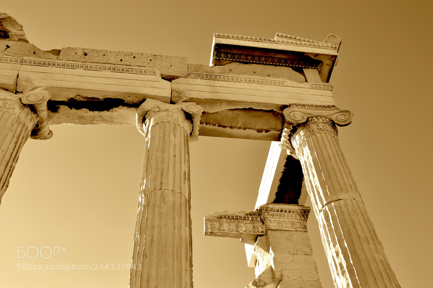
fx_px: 469
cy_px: 144
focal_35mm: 39
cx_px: 216
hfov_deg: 49.6
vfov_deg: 34.2
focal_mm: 26
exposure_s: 1/800
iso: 200
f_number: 5.6
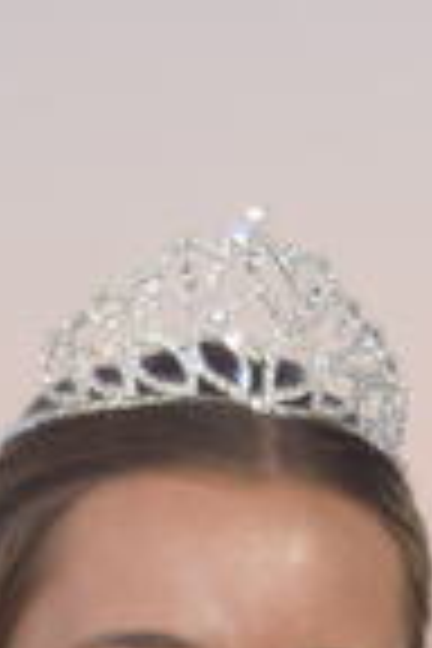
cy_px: 2038
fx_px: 5950
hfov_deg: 4.1
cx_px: 547
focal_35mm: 331
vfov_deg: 5.8
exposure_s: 1/60
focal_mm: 31
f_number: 4.2
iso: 320
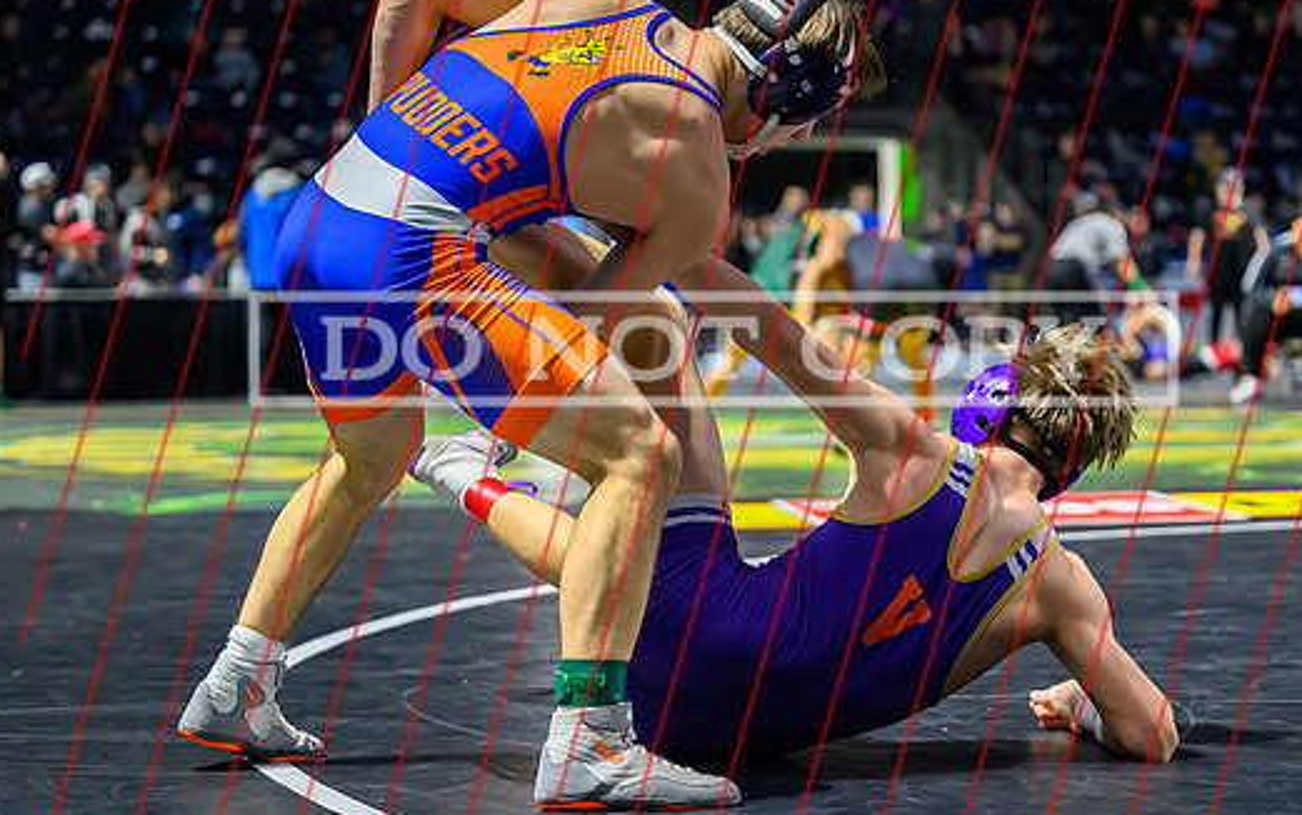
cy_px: 409
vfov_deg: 12.7
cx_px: 788
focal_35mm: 103
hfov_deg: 20.2
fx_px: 3656
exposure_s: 1/640
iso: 4000
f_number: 2.8
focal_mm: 70
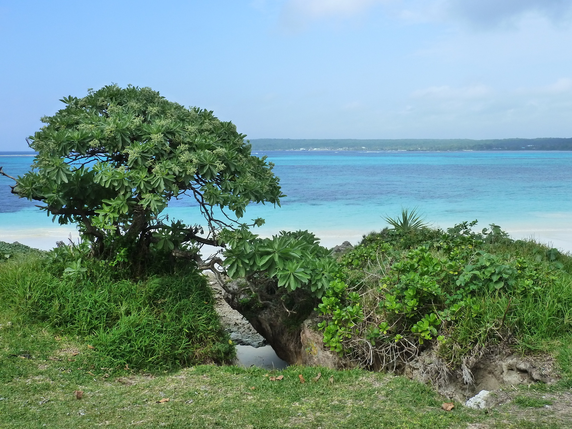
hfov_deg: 52.6
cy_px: 214
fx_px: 578
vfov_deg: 40.7
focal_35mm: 35
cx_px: 286
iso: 200
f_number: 4
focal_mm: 5.7
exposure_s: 1/500
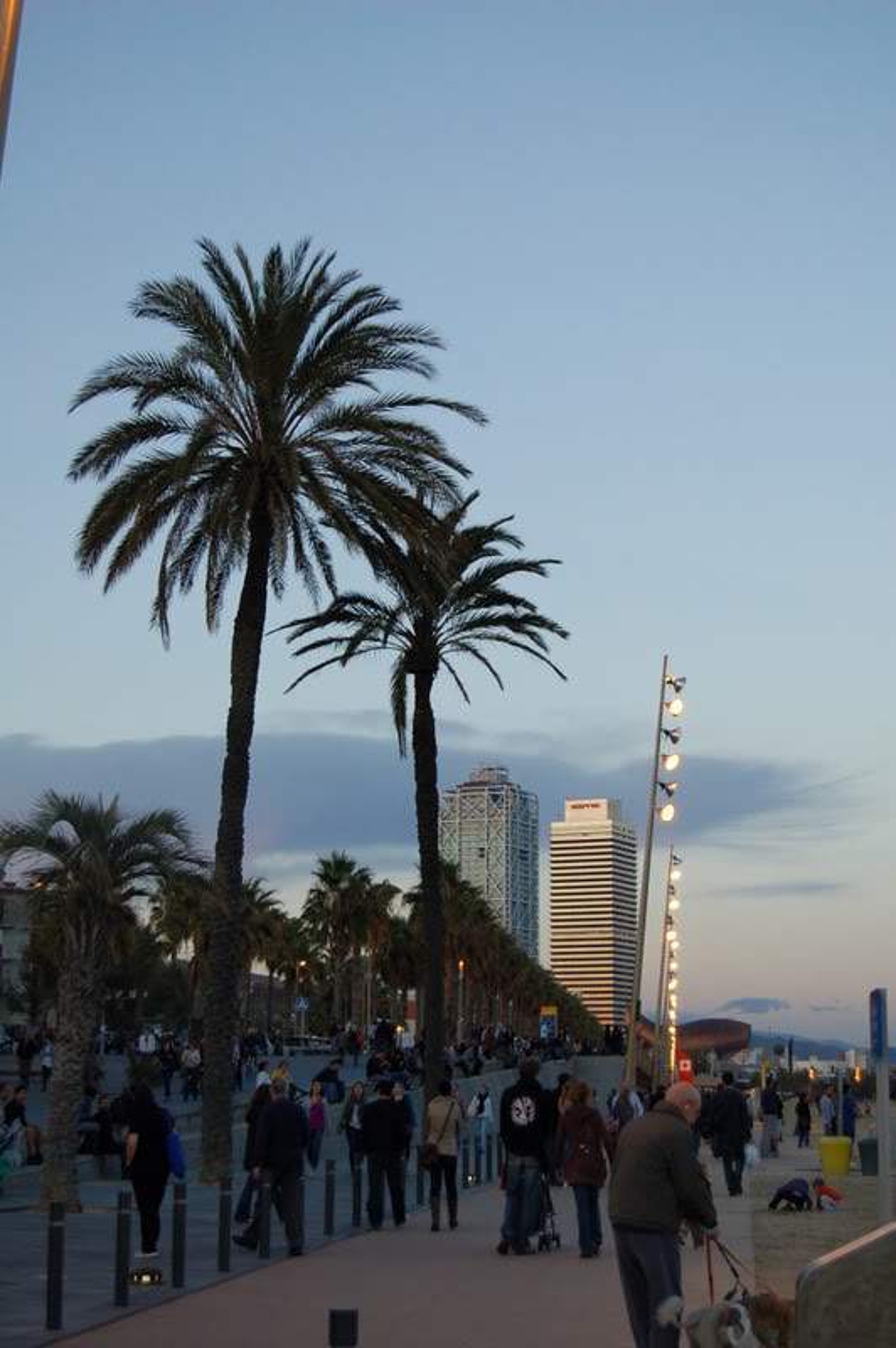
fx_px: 2244
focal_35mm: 60
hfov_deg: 22.6
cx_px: 448
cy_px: 674
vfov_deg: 33.4
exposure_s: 1/125
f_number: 5.6
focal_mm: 40
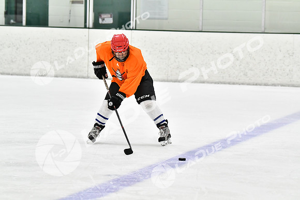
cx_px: 150
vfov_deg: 8.3
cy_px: 100
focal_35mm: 165
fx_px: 1375
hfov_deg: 12.4
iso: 5000
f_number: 2.8
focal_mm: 110
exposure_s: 1/1250
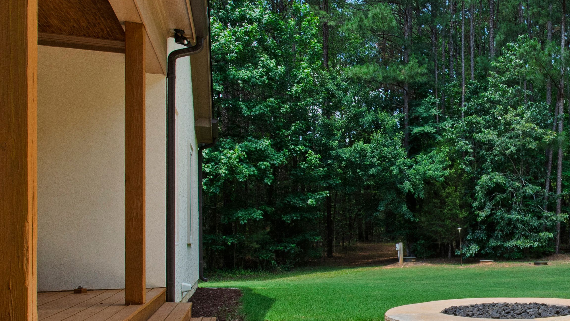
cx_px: 511
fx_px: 574
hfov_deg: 47.5
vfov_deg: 30.9
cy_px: 223
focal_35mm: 38
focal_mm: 10
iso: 100
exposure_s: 1/160
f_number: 8
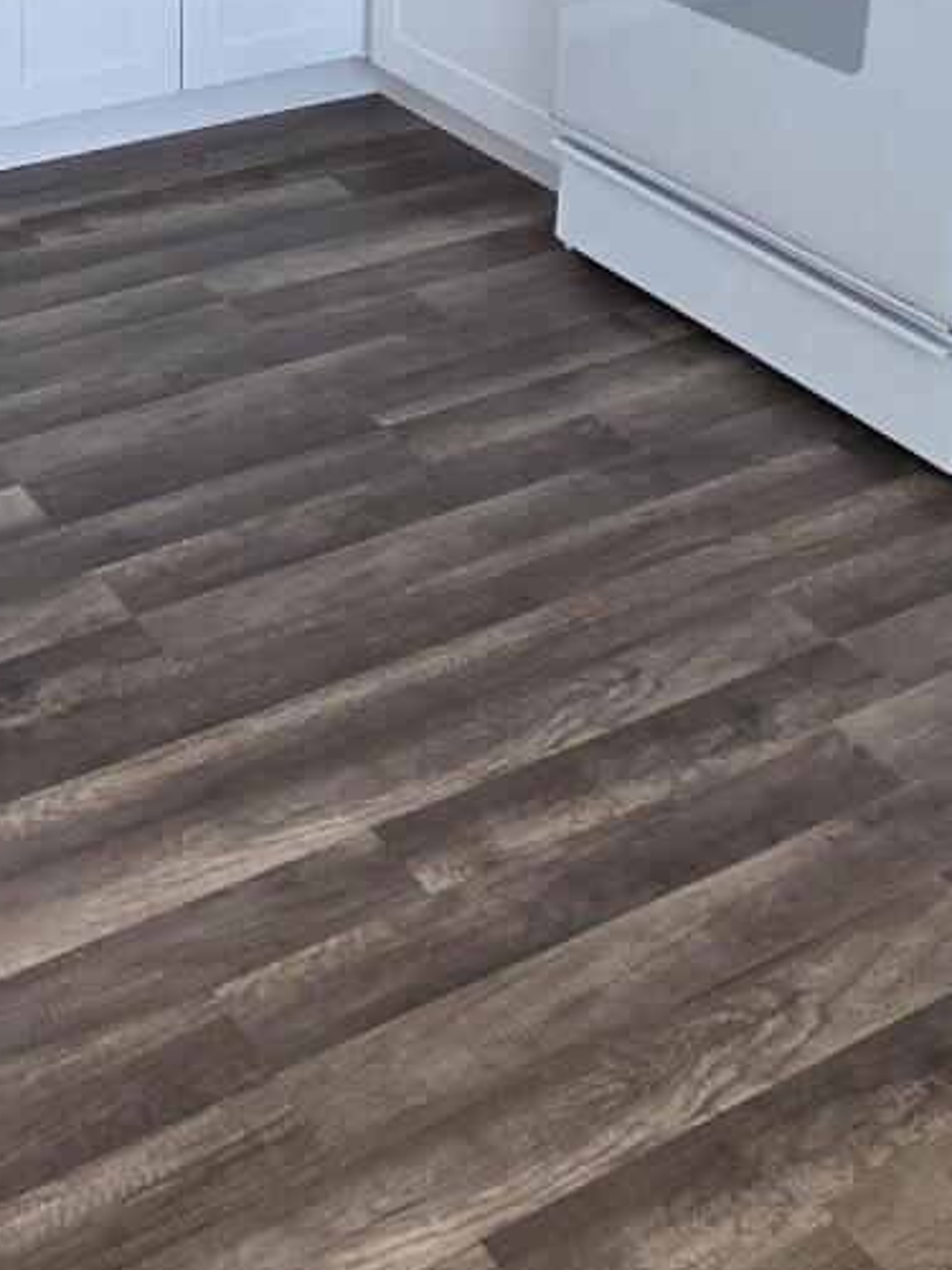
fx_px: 1907
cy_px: -13
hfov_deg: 27.2
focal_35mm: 52
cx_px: 117
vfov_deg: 33.5
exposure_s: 1/120
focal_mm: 2.2
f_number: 1.9
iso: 80
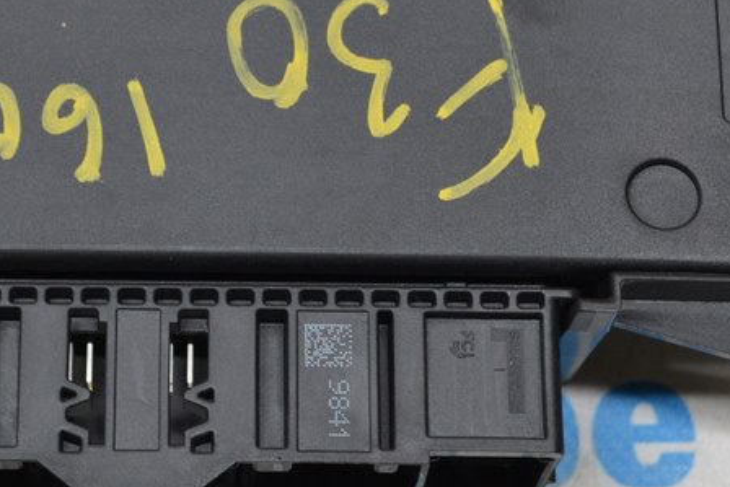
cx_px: 168
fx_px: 2779
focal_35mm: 137
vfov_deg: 10.0
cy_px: 94
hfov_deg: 14.9
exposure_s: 1/60
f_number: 5.3
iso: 450
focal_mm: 40
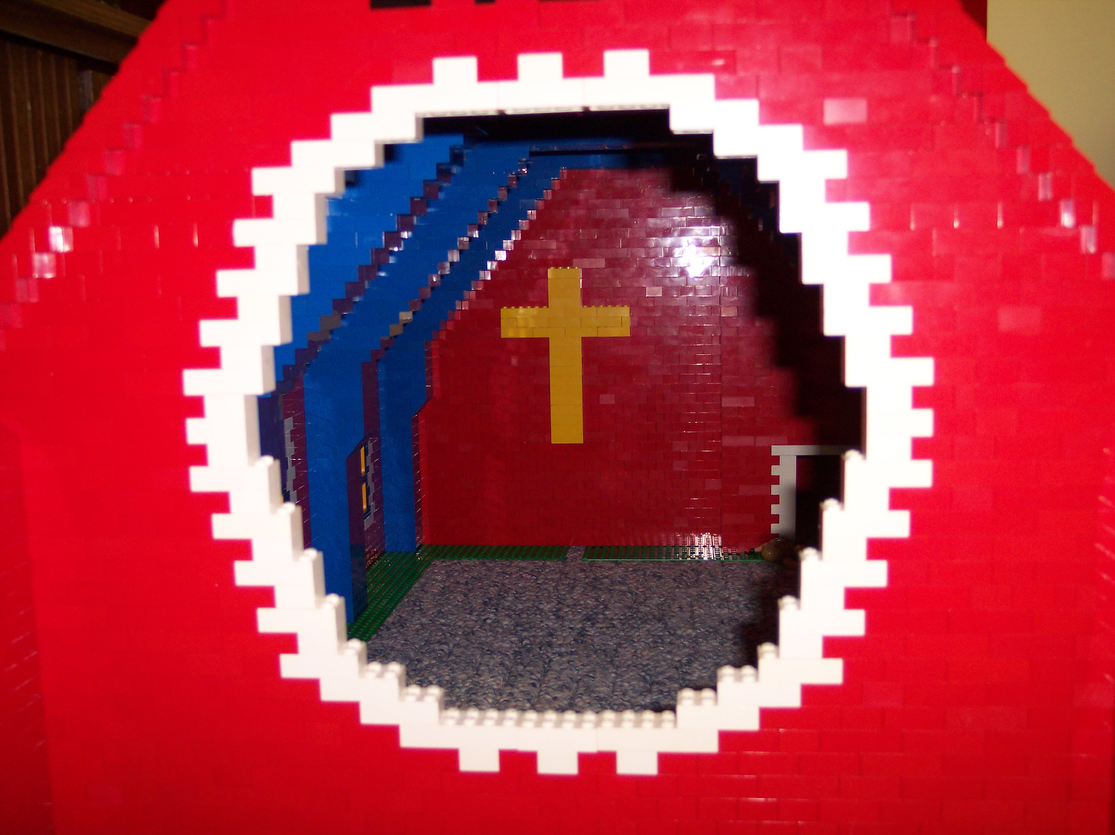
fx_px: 1223
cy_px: 418
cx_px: 558
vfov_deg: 37.7
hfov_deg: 49.0
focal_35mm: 38
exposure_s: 1/30
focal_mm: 8
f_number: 2.8
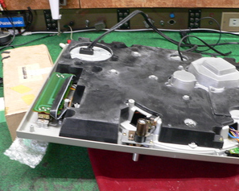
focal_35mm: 45
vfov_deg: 33.3
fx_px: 318
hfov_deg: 40.9
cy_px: 84
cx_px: 150
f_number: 2.8
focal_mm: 6
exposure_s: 1/13
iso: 200
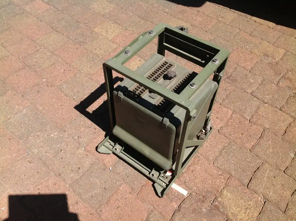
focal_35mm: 35
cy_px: 110
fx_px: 299
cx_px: 148
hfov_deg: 52.7
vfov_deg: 40.6
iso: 50
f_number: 2.4
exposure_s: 1/1681
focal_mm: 4.28
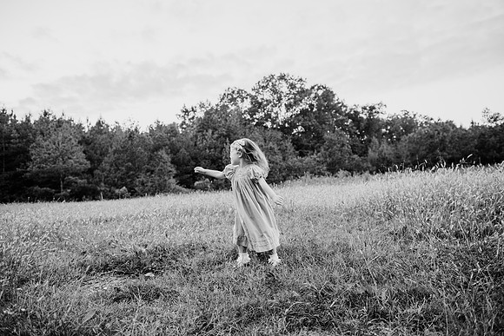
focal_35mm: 24
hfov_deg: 73.7
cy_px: 168
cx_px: 252
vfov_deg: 53.2
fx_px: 336
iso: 500
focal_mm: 24
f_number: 2.8
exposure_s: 1/320
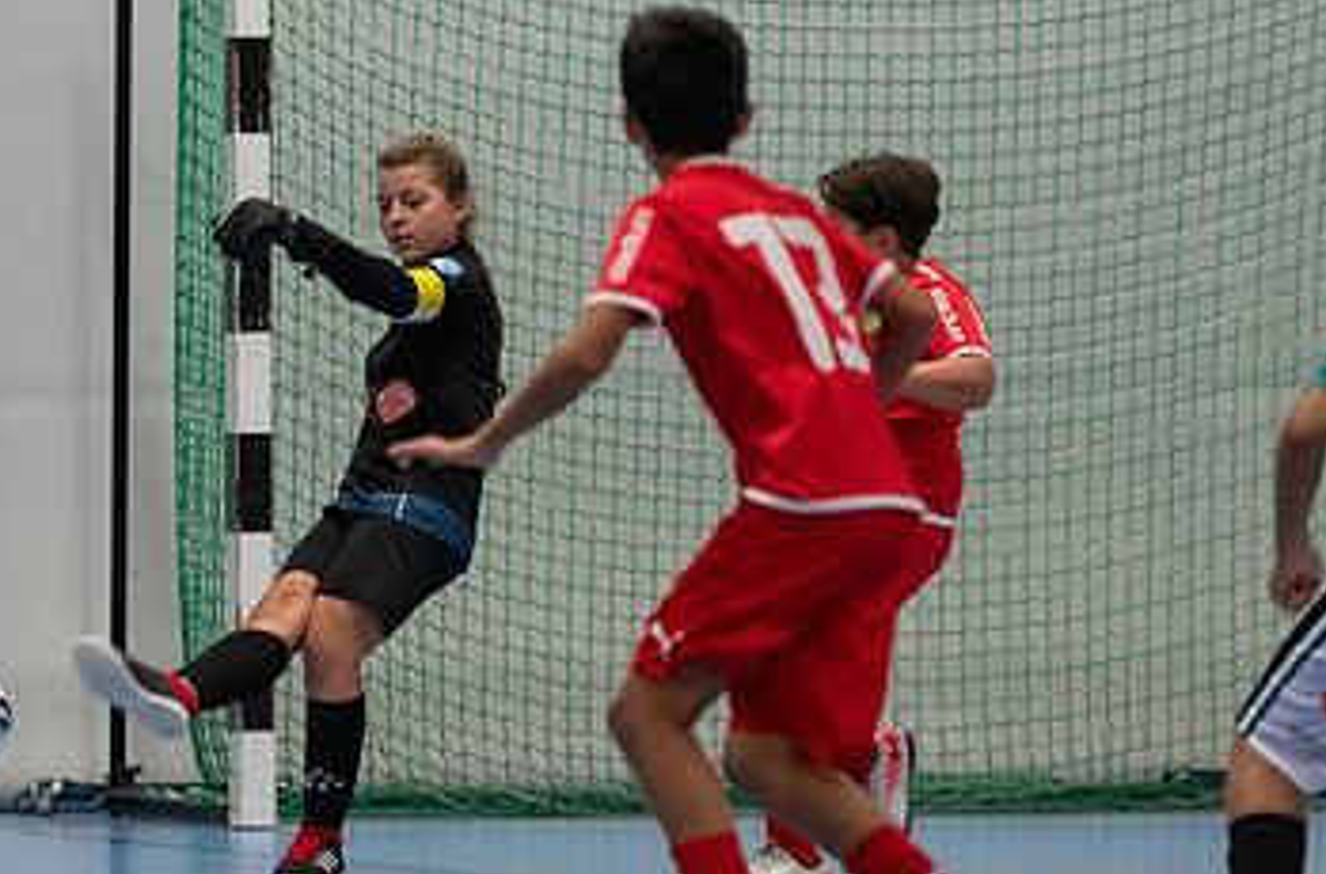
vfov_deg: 3.0
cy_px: 389
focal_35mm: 456
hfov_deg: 4.5
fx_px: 16736
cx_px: 393
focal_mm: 160
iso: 2000
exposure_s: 1/500
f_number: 3.2
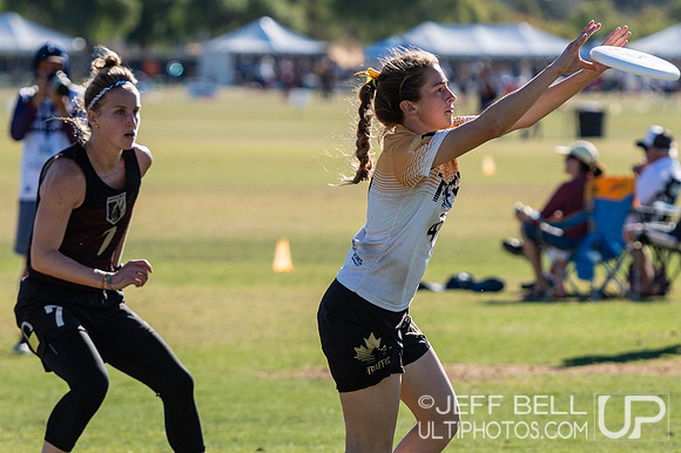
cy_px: 236
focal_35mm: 398
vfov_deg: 3.5
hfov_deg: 5.2
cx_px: 400
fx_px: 7524
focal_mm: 155
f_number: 4
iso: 200
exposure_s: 1/2500
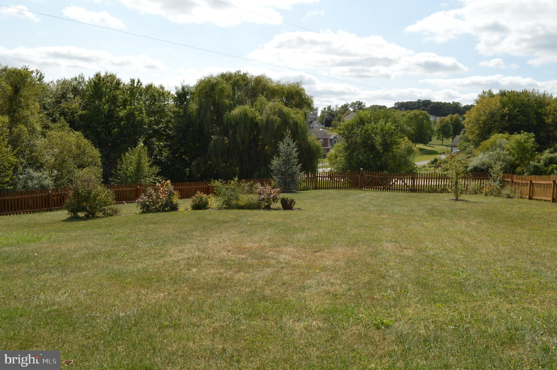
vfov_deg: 47.8
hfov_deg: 67.4
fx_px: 417
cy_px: 185
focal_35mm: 27
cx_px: 278
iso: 100
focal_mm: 18
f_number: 10
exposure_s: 1/200
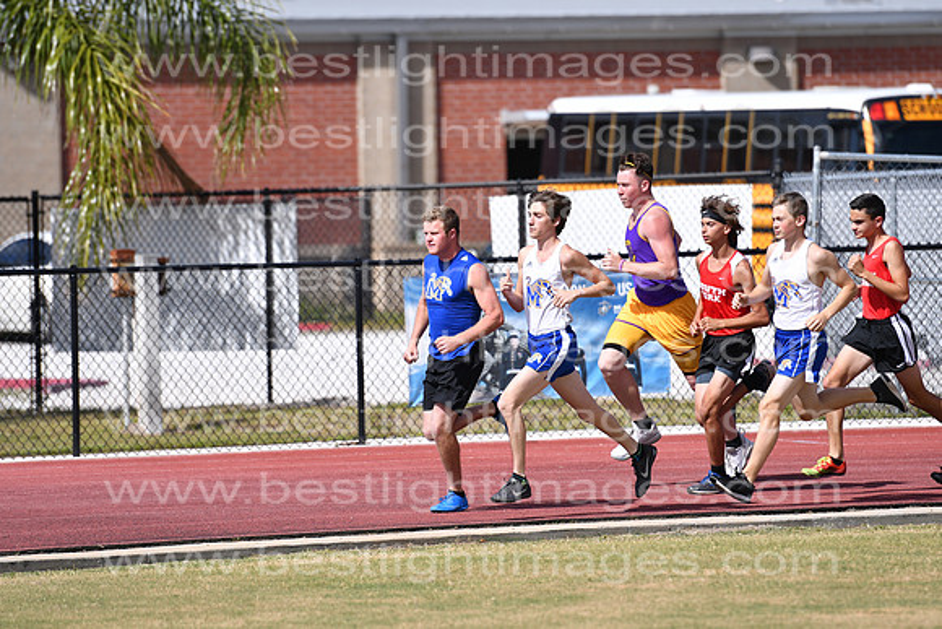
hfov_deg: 6.9
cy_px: 314
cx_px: 471
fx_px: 7851
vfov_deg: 4.6
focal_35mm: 300
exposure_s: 1/2000
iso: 100
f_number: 4
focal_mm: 200
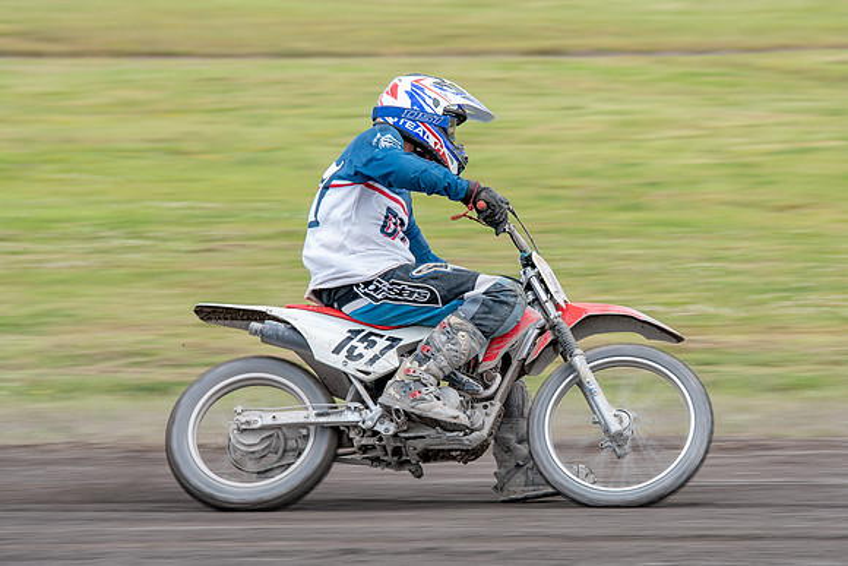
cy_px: 296
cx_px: 531
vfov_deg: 4.7
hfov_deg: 7.1
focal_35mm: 291
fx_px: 6867
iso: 200
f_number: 7.1
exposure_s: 1/200
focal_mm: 200
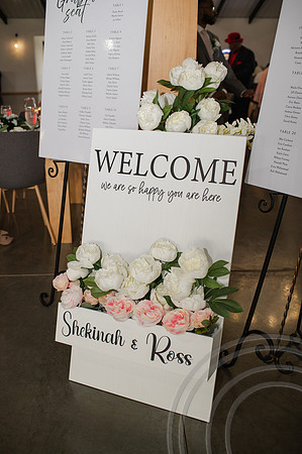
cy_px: 227
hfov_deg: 37.8
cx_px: 151
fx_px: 441
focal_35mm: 35
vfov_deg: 54.5
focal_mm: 35
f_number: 3.2
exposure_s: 1/200
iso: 450
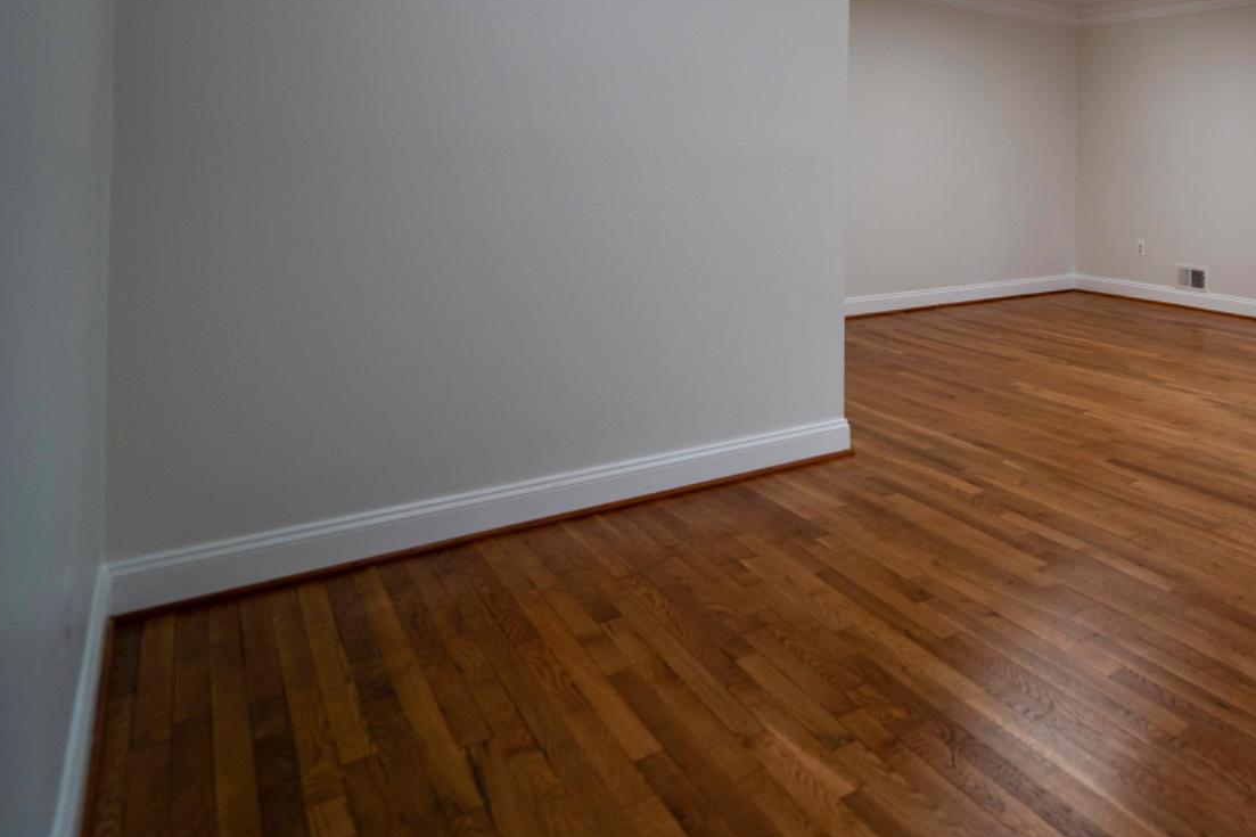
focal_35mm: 26
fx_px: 907
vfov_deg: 46.5
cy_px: 150
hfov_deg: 58.5
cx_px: 1148
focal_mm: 14
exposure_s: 1/640
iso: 400
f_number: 1.8
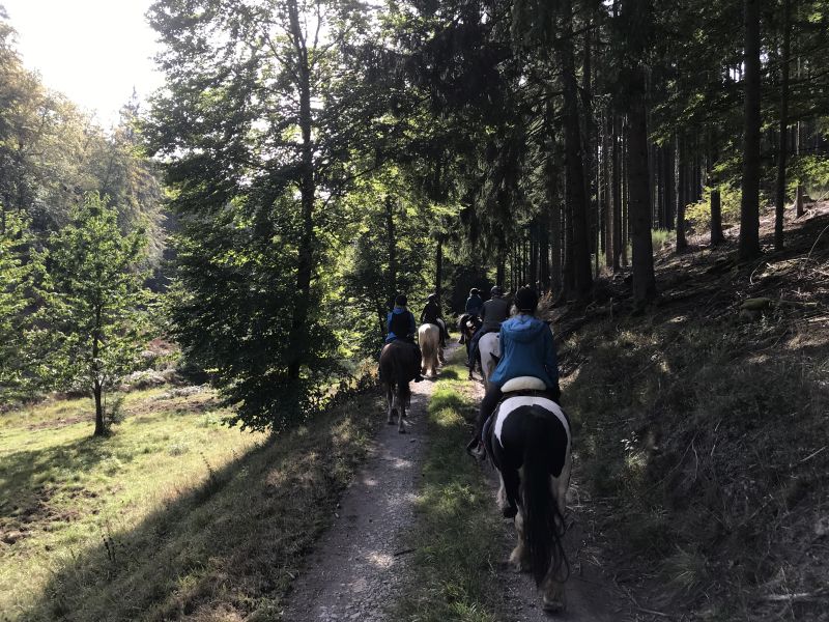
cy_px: 311
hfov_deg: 63.4
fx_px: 671
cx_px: 414
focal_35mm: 28
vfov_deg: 49.7
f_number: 1.8
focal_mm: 3.99
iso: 20
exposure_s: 1/368
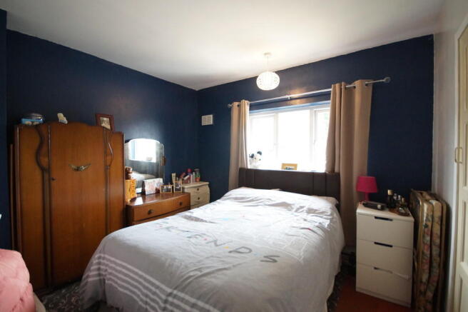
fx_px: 195
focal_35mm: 15
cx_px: 234
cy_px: 156
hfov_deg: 100.4
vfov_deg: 77.3
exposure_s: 1/60
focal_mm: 10
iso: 2500
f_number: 4
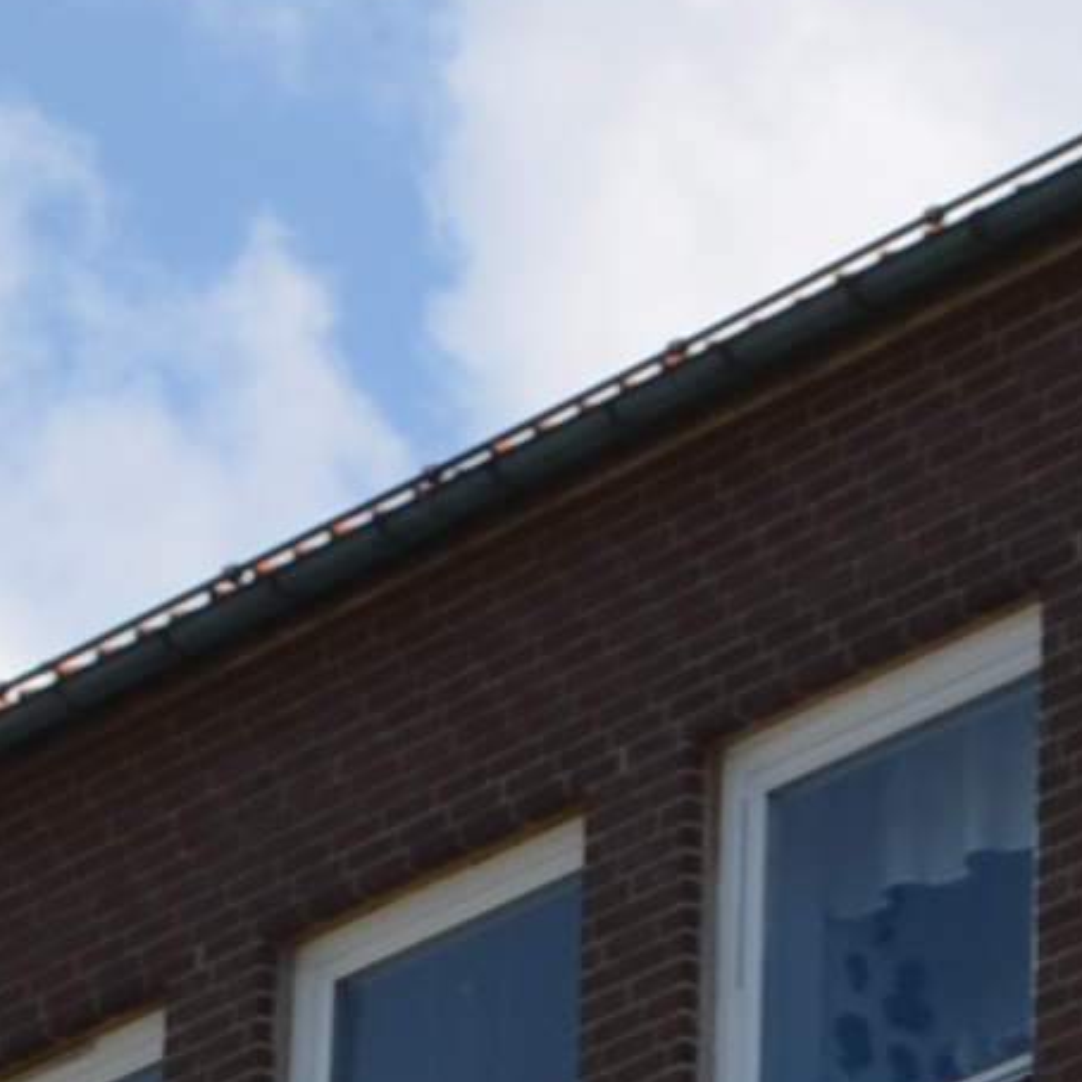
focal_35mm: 359
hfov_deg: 4.8
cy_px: 2257
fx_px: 12696
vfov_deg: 4.8
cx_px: 1630
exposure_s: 1/200
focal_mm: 26
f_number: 8
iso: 100
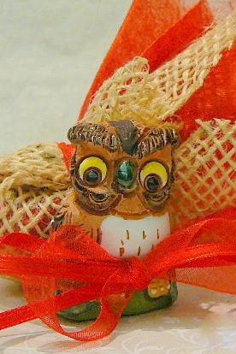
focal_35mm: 58
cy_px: 174
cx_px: 106
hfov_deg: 23.4
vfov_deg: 34.5
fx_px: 570
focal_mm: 5.6
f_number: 3
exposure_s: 1/30
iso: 200
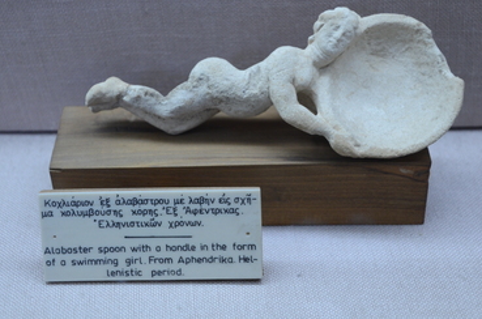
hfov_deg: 29.7
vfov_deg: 19.9
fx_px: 908
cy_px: 139
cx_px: 240
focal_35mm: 68
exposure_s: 1/50
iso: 1000
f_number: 4.5
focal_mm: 38
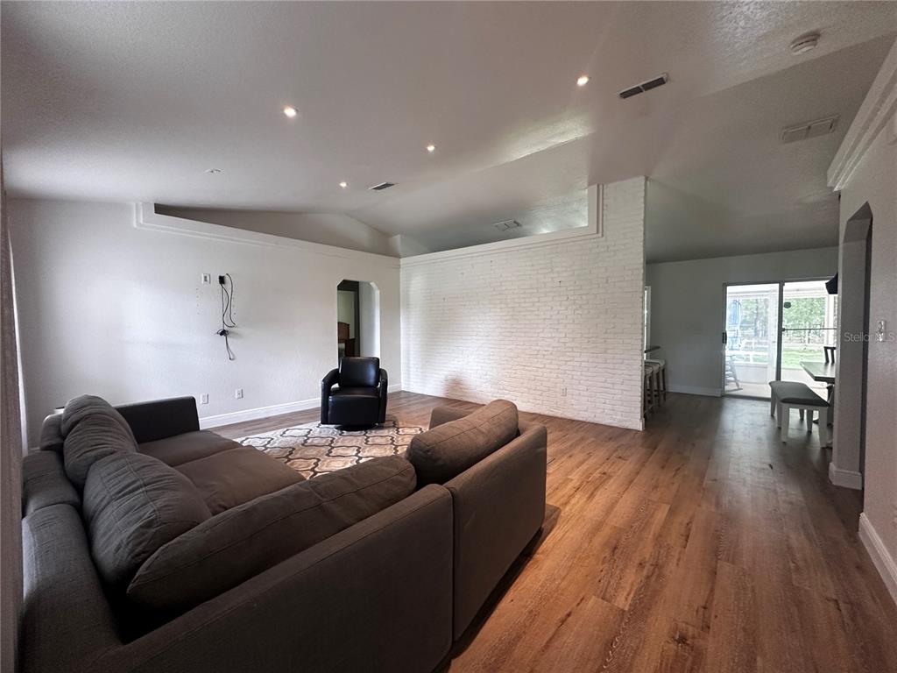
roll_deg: -0.1
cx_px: 448
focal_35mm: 14
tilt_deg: -0.5
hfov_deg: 102.1
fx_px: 363
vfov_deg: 85.7
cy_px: 336
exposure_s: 1/60
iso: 250
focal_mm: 2.22
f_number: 2.2
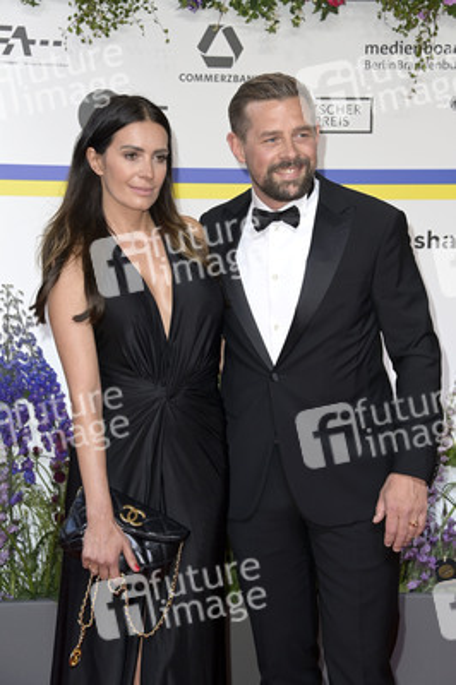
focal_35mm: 90
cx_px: 228
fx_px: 1713
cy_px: 342
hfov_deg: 15.2
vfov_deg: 22.6
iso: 640
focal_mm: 90
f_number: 6.3
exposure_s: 1/200
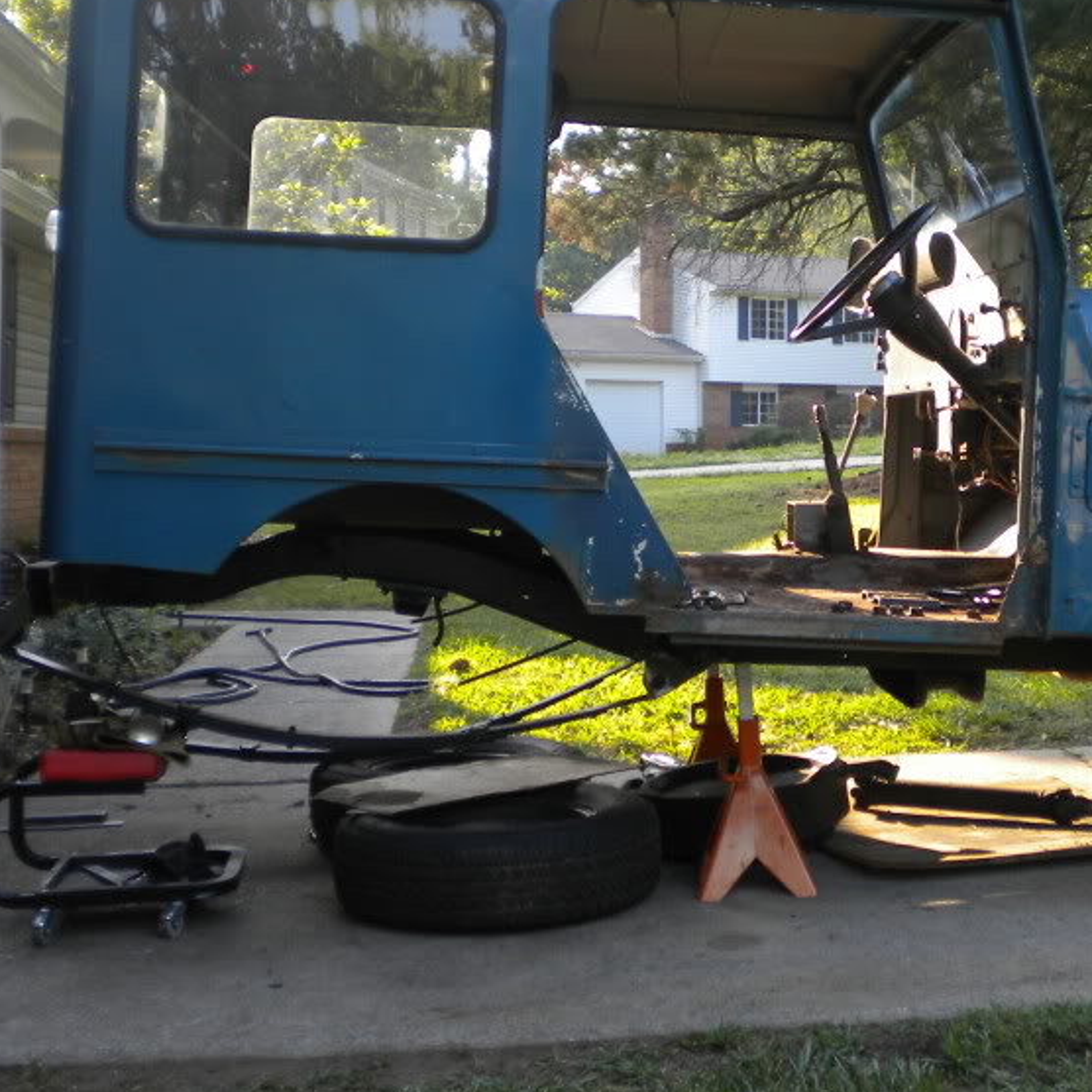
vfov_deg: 29.9
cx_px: 723
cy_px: 379
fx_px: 2034
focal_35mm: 57
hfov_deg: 29.8
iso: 80
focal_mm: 6.3
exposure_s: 1/124
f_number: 3.1
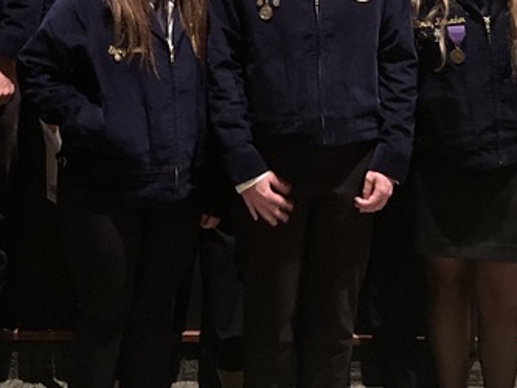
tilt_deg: -3.4
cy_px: -74
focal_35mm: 86
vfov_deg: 16.5
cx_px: 115
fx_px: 1285
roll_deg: -0.4
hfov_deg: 22.5
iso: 640
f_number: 1.8
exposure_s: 1/20
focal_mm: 3.99
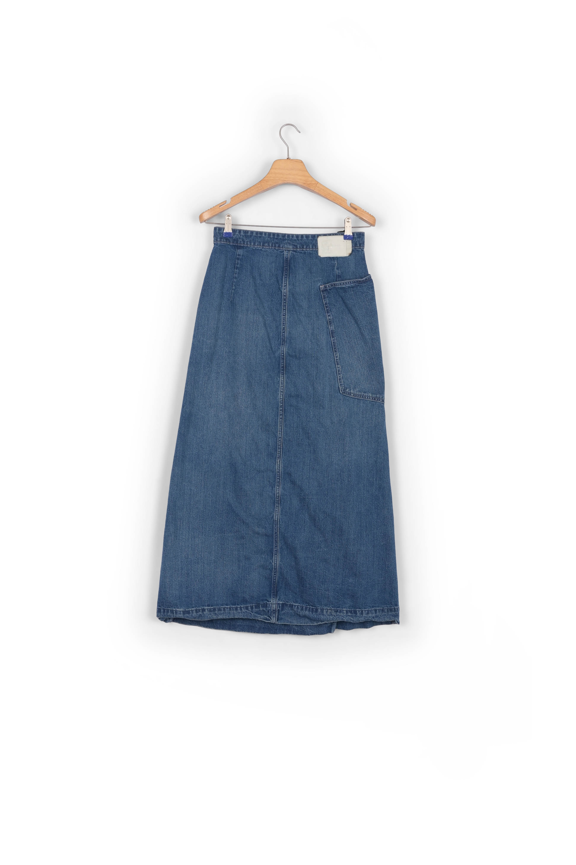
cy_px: 432
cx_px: 288
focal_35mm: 39
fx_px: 936
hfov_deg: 34.2
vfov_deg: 49.6
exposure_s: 1/200
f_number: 13
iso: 100
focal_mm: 39
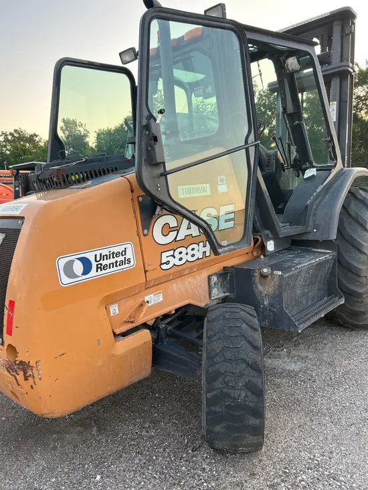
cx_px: 184
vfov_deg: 67.3
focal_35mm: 26
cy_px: 245
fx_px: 368
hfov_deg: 53.1
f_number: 1.5
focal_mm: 5.7
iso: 40
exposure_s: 1/223
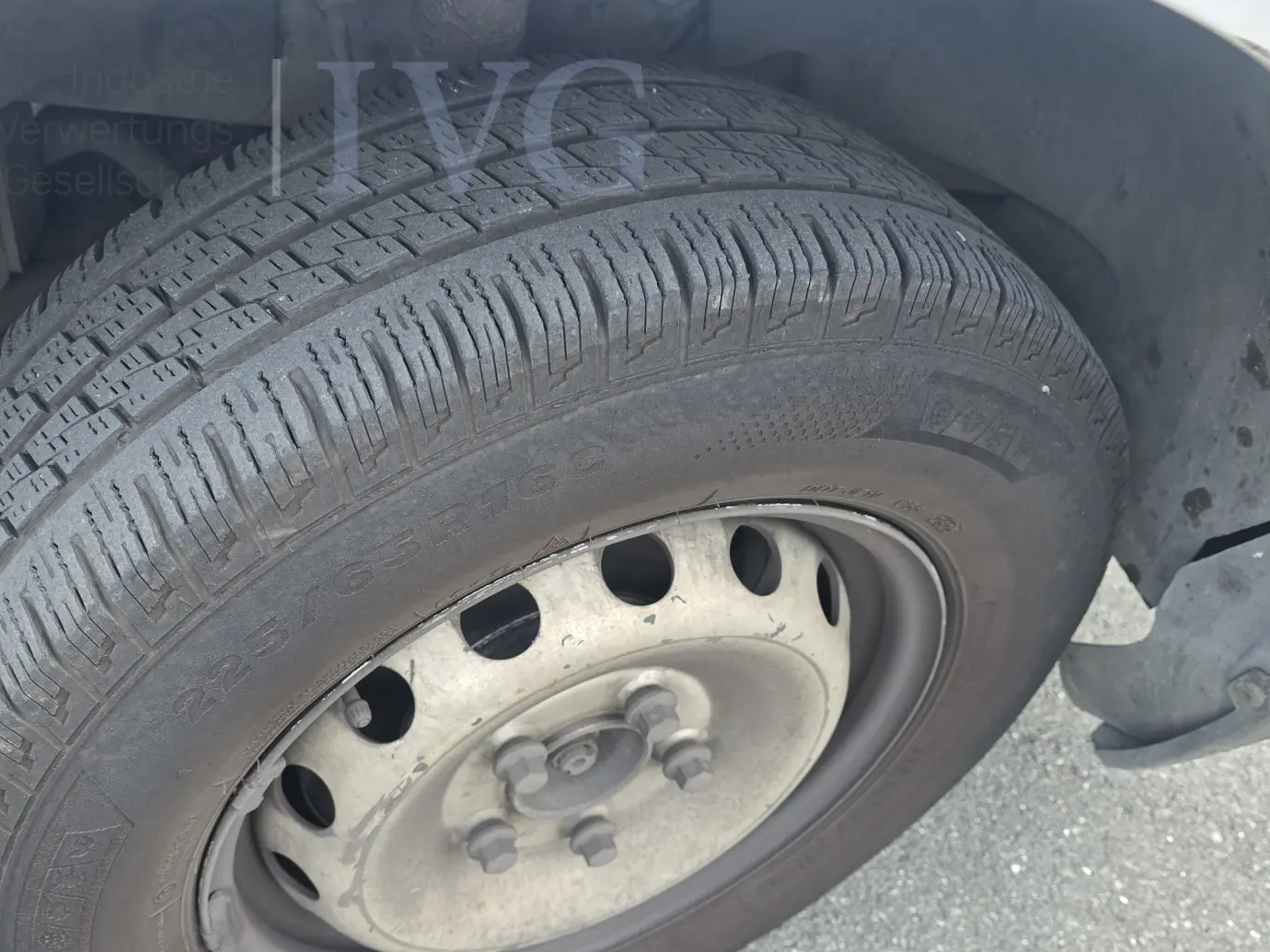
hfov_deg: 56.5
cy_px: 589
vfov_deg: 43.8
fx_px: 1174
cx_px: 524
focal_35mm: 32
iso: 50
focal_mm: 6.3
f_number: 1.7
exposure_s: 1/180
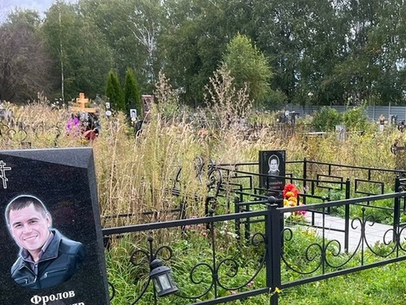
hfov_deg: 33.8
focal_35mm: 55
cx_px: 329
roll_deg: +1.0
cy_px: 305
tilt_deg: -16.3
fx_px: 645
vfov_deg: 25.3
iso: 50
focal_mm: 5.7
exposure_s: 1/709
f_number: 1.5
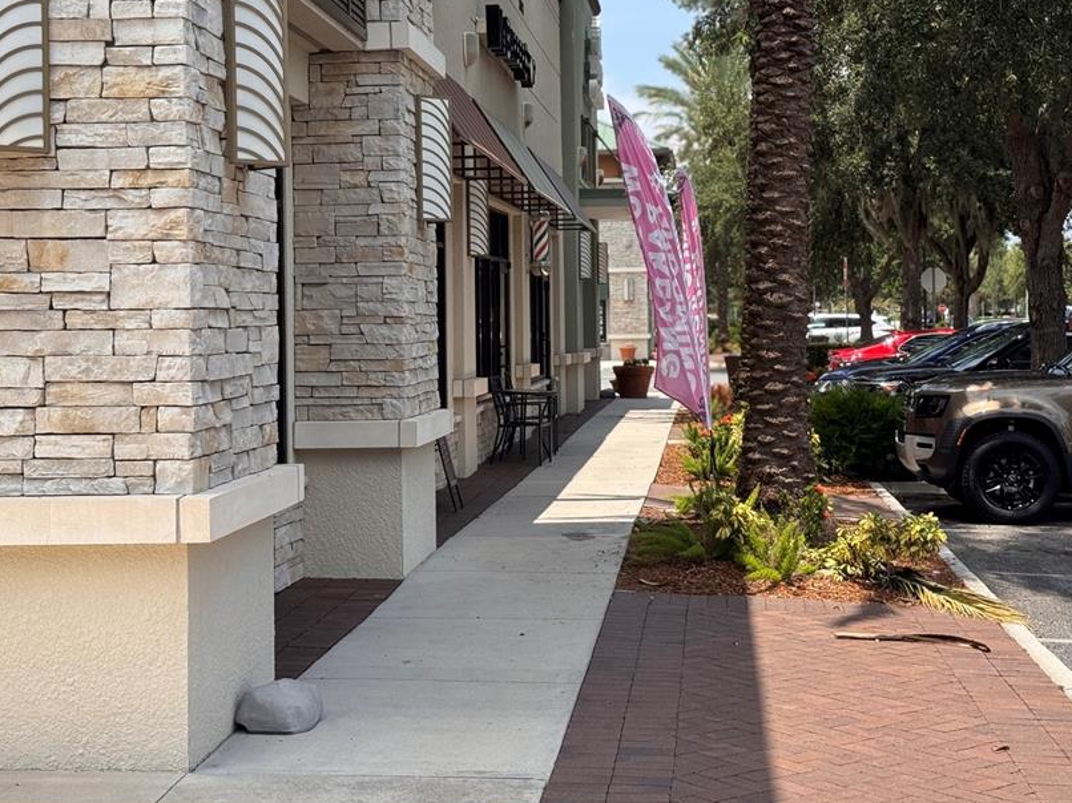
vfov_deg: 24.0
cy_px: 306
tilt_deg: -0.7
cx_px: 551
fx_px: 1889
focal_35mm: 61
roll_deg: +0.2
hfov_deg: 31.7
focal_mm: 6.76
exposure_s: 1/2833
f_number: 1.78
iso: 64
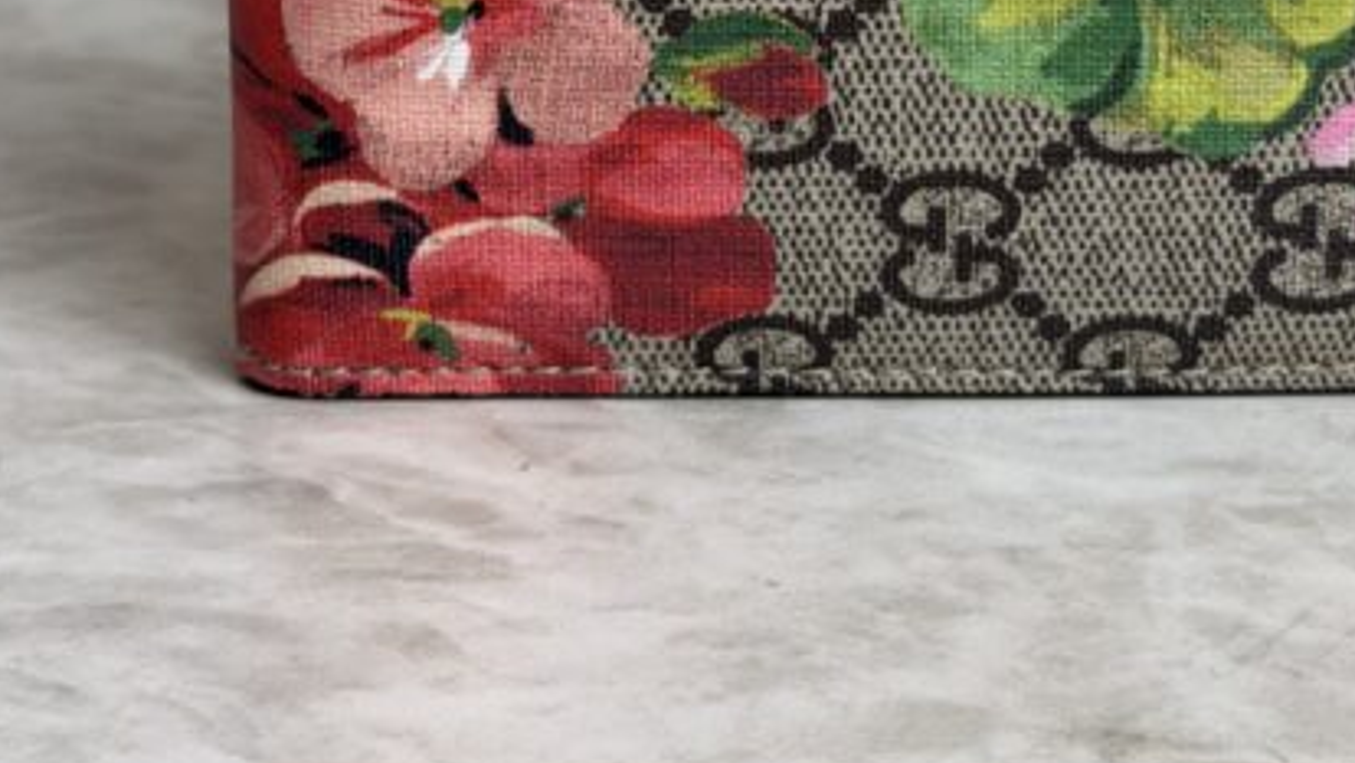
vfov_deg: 11.7
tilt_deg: -13.2
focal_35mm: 101
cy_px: -236
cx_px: 782
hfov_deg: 21.1
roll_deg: -0.3
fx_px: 3629
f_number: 1.78
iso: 50
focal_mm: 6.76
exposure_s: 1/120
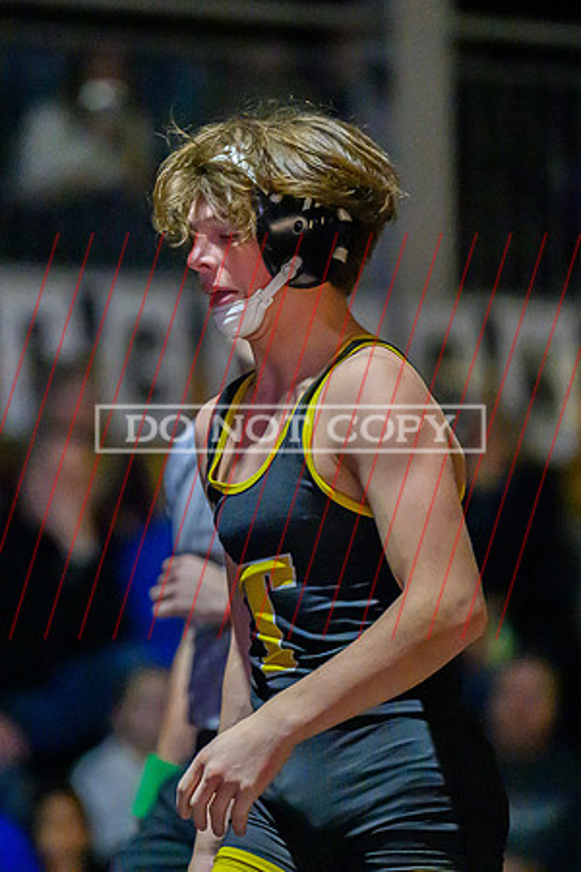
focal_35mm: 320
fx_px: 7743
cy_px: 407
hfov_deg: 4.3
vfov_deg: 6.4
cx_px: 239
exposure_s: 1/640
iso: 25600
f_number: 2.8
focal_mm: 200
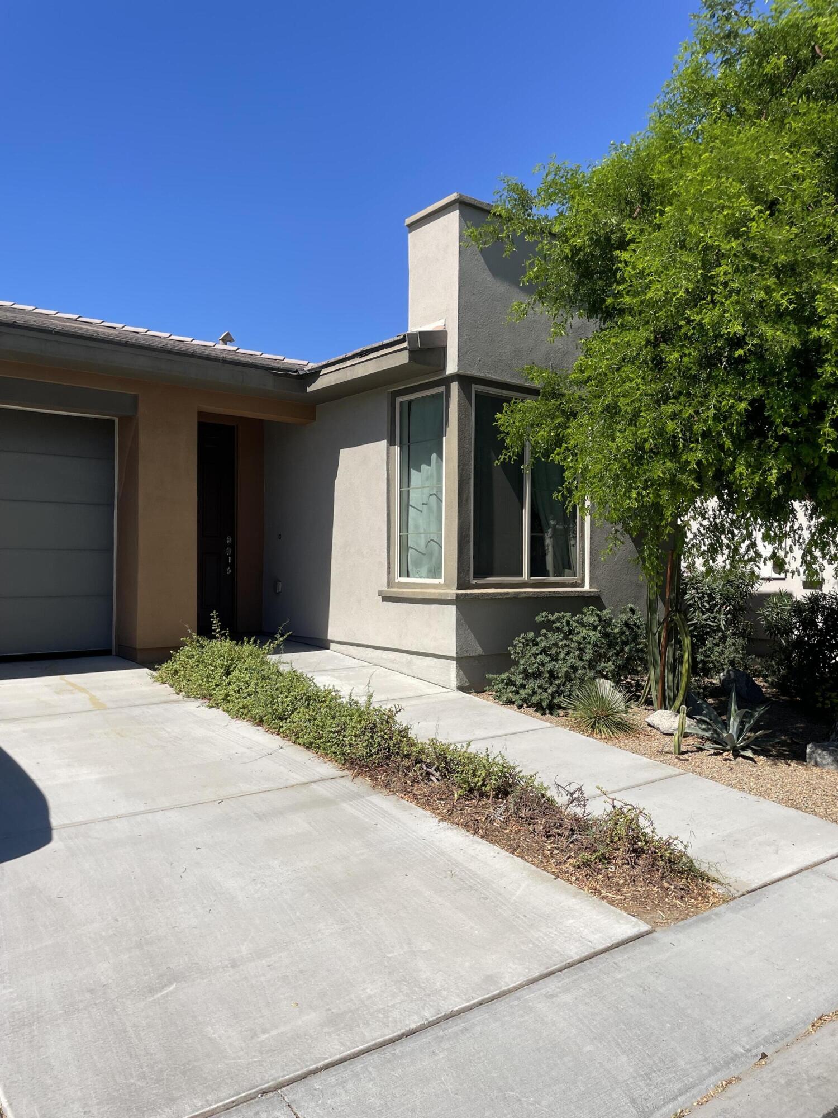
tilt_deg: -1.2
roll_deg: -1.4
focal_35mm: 26
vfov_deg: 67.3
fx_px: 839
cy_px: 559
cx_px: 419
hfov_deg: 53.1
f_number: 1.6
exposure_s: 1/4464
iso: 32
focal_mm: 4.2
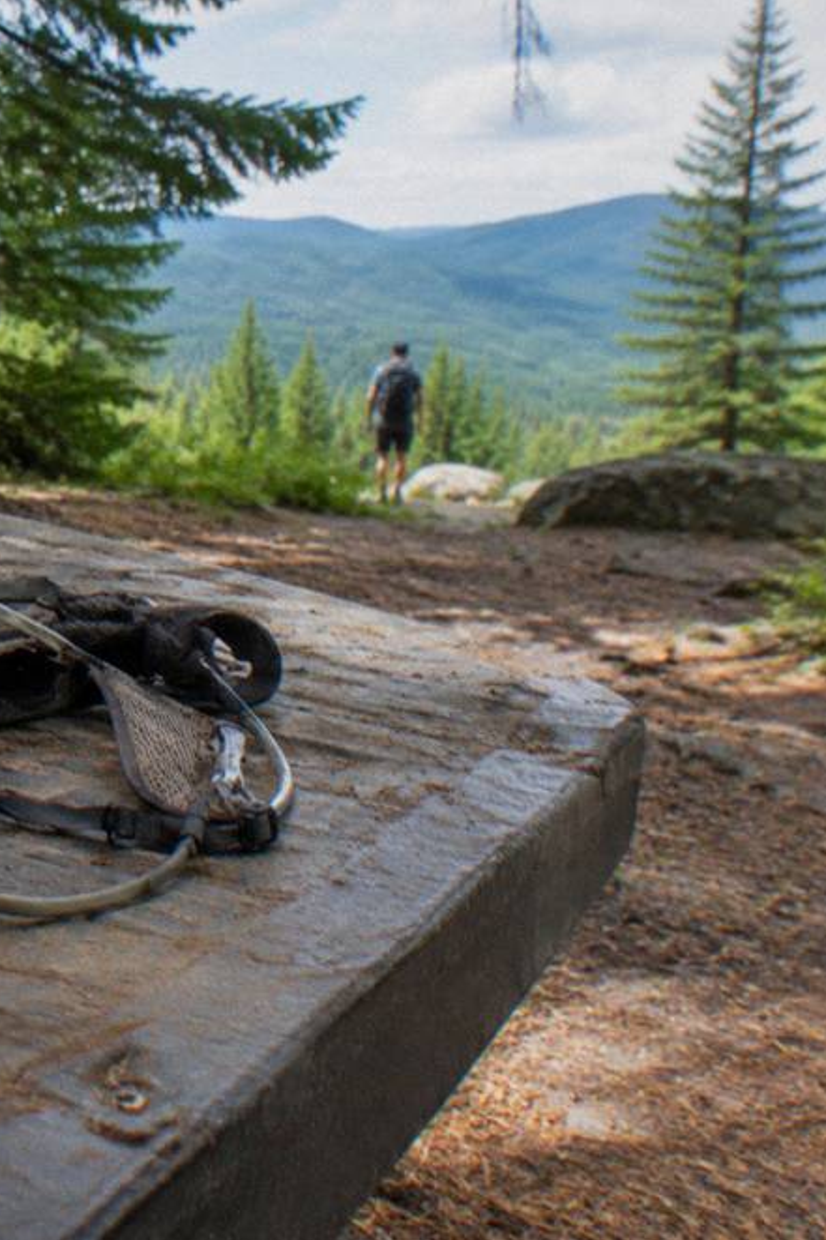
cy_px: 620
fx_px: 2548
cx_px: 97
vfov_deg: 27.4
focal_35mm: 74
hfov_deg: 18.1
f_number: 6.3
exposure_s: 1/250
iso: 200
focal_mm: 49
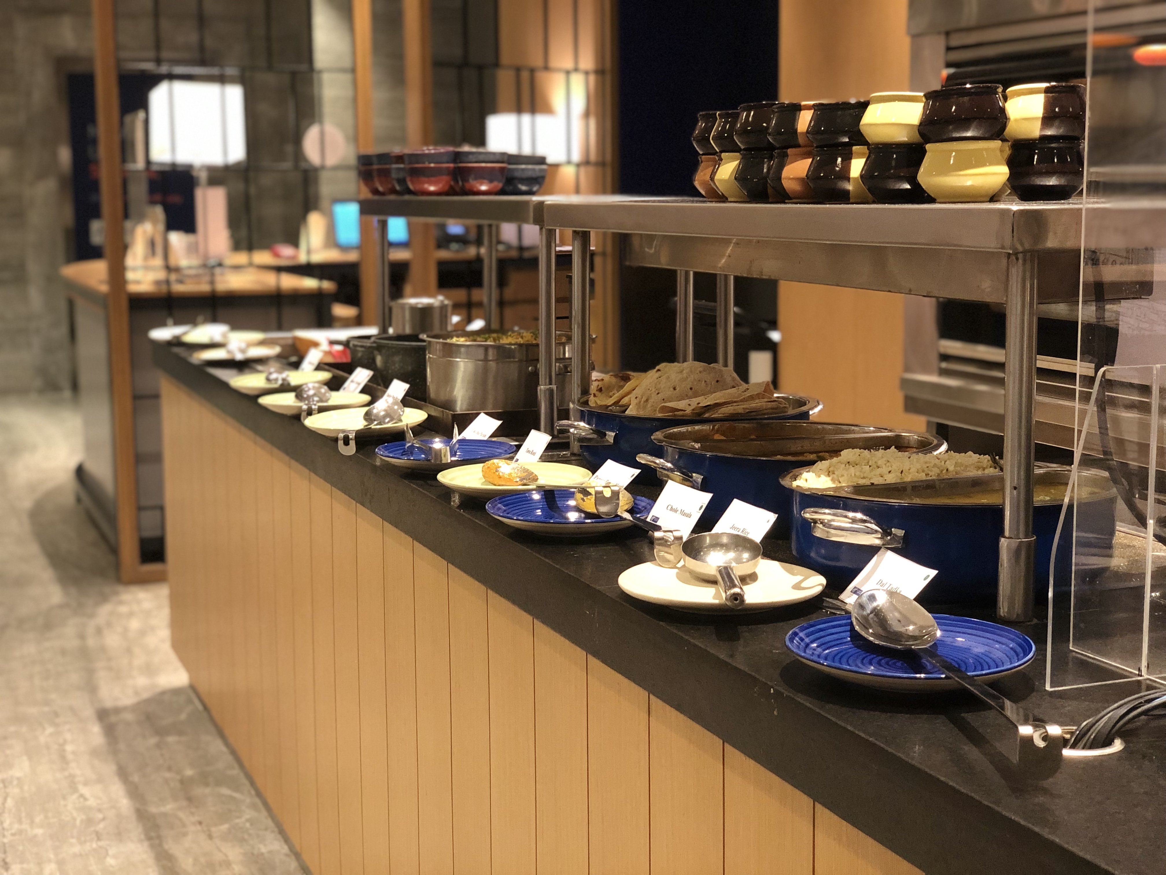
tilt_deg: -7.9
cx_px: 583
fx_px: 1752
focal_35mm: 52
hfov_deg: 36.8
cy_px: 438
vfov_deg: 28.0
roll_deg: +1.4
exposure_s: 1/24
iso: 160
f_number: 2.4
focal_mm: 6
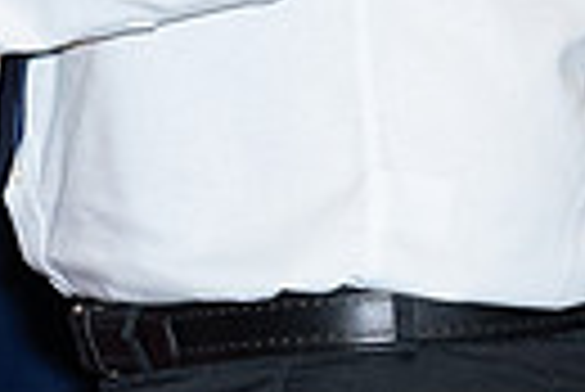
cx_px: -190
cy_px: -215
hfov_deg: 2.7
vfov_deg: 1.8
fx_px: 12559
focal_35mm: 772
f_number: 5
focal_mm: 110
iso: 1000
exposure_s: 1/125
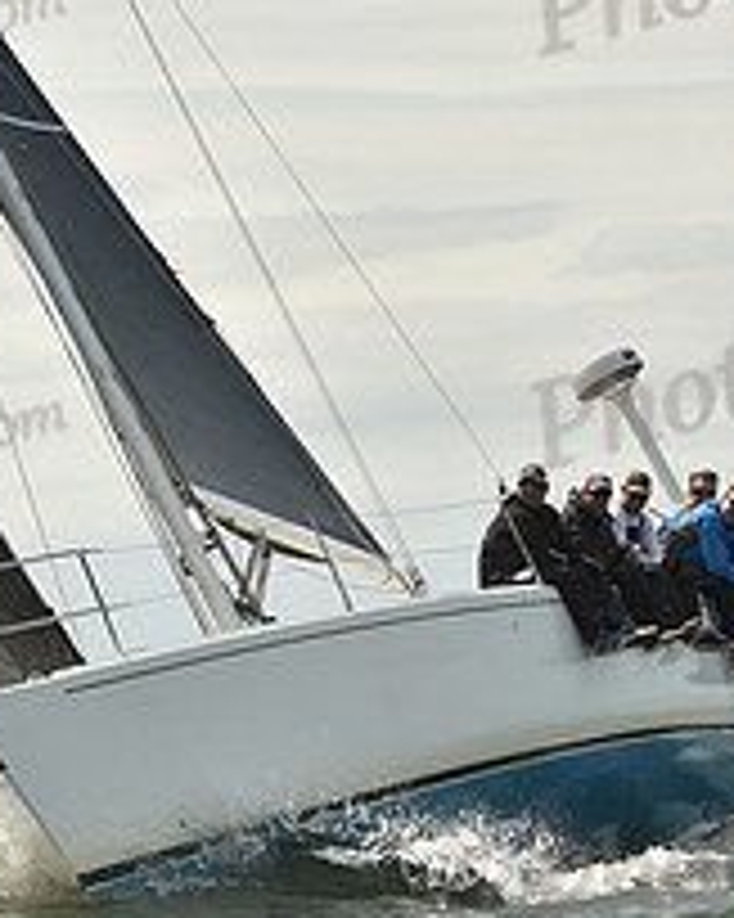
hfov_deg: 5.8
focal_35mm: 267
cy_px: 650
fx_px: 7256
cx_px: 302
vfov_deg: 7.2
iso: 250
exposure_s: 1/800
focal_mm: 100
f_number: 10
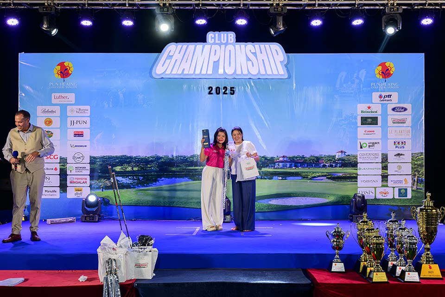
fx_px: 408
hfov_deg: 57.2
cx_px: 222
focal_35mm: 33
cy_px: 148
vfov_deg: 40.0
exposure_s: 1/125
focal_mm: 33
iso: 1250
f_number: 6.3
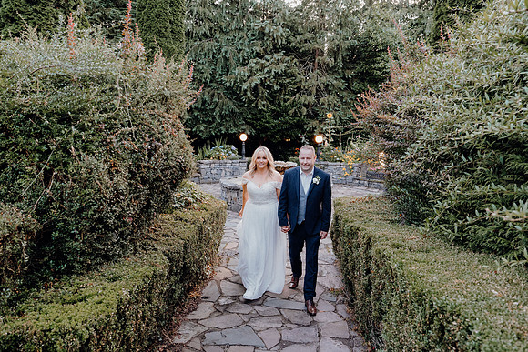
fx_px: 396
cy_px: 176
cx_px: 264
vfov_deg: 48.0
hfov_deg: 67.4
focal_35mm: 27
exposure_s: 1/160
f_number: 3.5
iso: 4000
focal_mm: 27
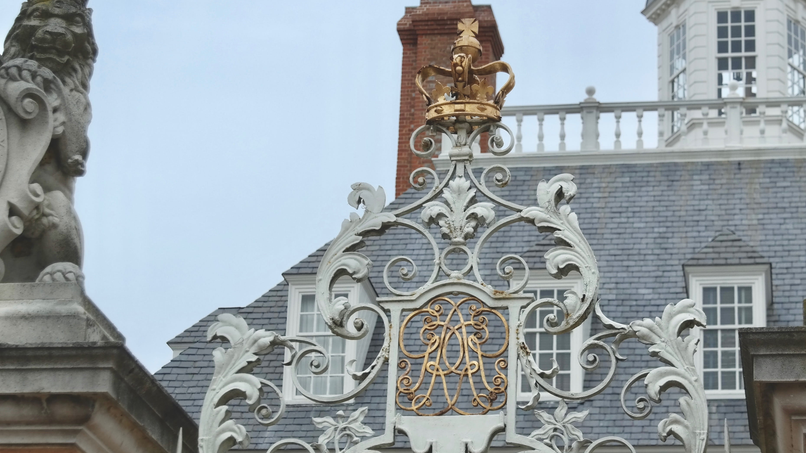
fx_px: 2137
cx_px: 444
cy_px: 260
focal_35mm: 100
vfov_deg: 12.1
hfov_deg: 21.3
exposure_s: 1/160
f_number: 6.3
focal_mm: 43
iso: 100
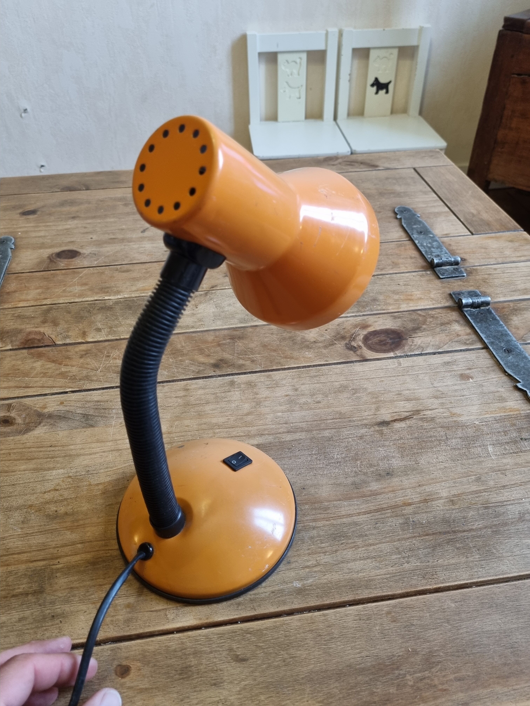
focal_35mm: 26
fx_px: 531
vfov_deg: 67.3
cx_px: 265
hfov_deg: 53.1
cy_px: 353
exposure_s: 1/50
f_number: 1.8
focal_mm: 5.4
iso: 320
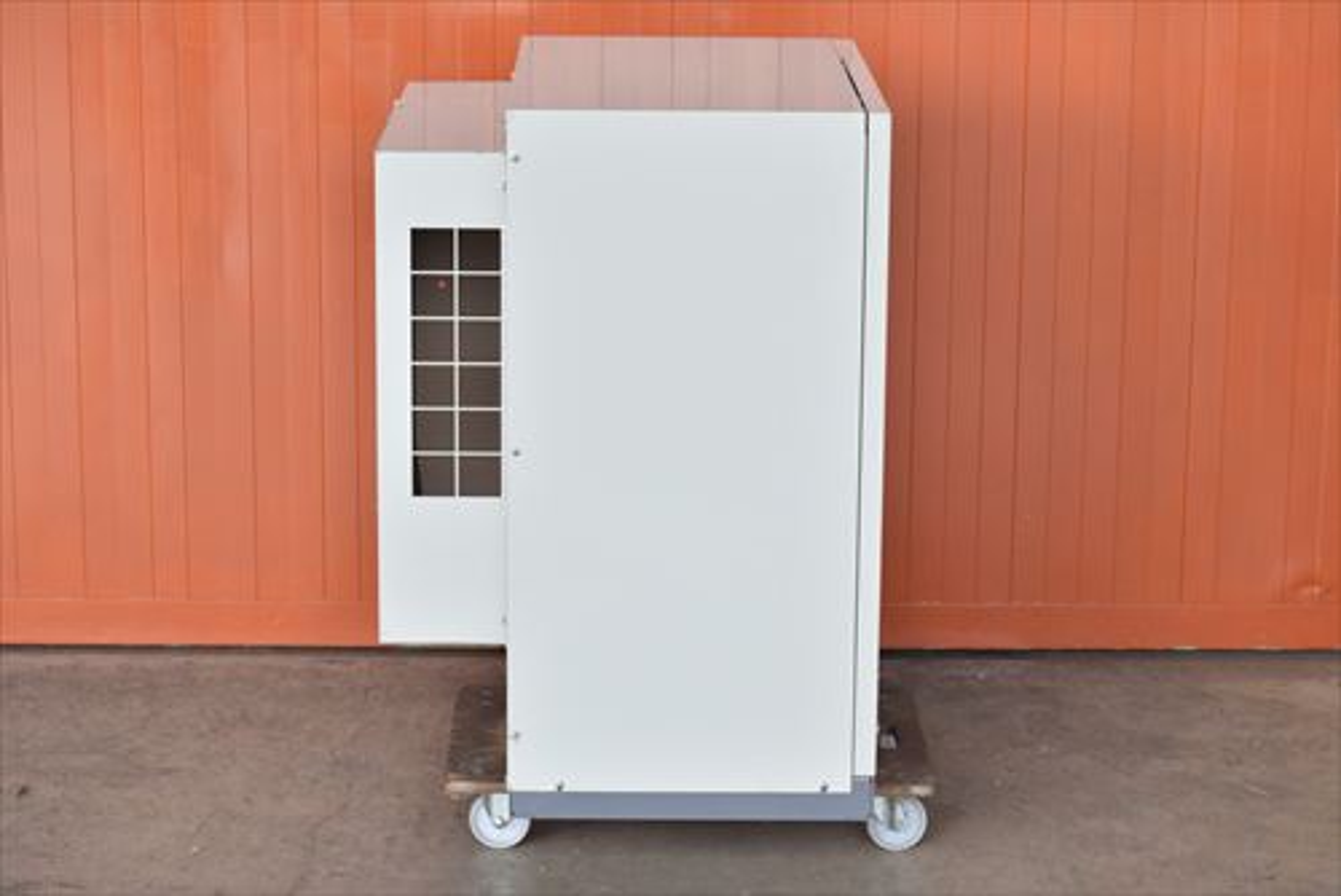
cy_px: 448
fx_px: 3466
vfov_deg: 14.7
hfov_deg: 21.9
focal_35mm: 93
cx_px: 670
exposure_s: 1/320
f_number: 6.3
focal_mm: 62
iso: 1250
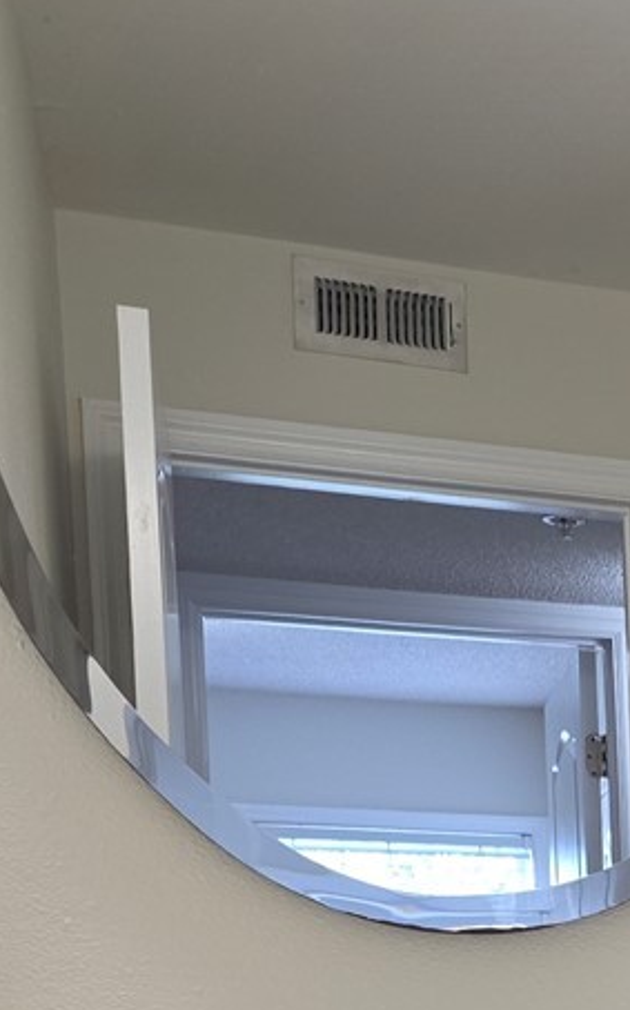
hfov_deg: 12.2
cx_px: 1489
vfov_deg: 22.3
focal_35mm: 86
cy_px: 1201
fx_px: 2367
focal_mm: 6.3
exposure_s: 1/120
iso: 160
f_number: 1.7
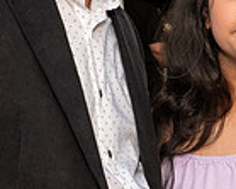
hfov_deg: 11.1
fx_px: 1201
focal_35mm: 172
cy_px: 99
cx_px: 225
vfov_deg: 9.0
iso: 640
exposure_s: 1/250
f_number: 8
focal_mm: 36
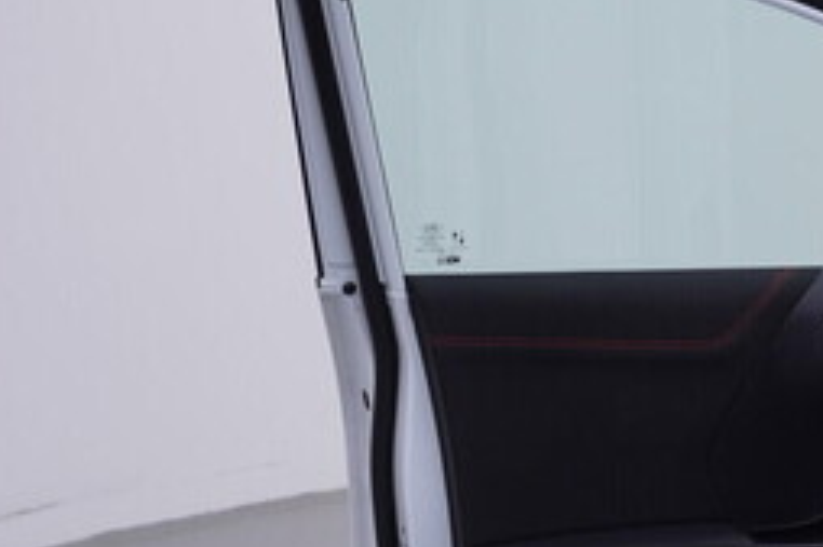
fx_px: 1782
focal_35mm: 78
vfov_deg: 17.4
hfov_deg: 25.4
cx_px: 690
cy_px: 409
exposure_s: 1/80
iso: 125
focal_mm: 24
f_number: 4
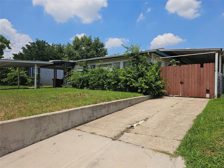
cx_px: 112
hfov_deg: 73.9
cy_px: 84
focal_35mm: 23
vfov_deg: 58.9
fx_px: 149
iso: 10
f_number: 1.7
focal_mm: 6.3
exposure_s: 1/1542
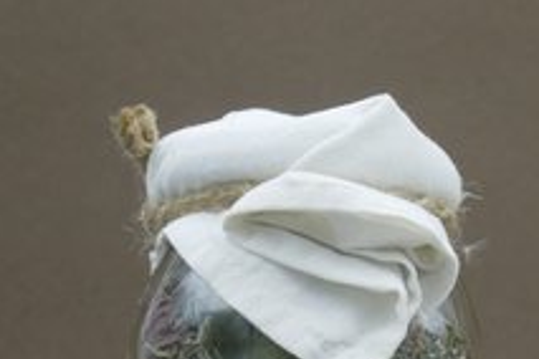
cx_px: 477
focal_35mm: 188
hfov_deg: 10.9
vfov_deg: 7.0
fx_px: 2815
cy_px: 804
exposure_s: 1/80
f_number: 5
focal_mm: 24
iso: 200
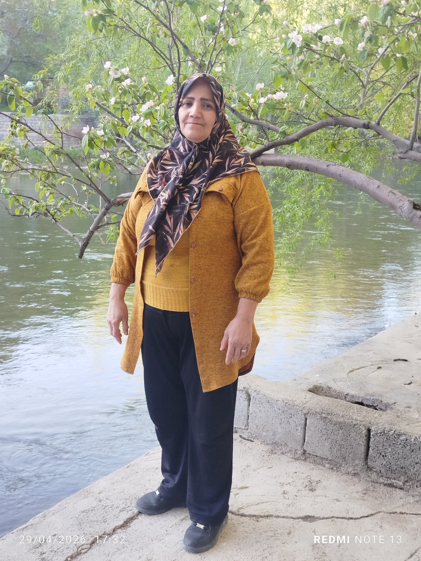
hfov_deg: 33.6
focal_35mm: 43
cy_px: 280
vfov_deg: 43.9
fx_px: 697
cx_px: 210
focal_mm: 5.31
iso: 64
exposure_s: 1/50
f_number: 1.7
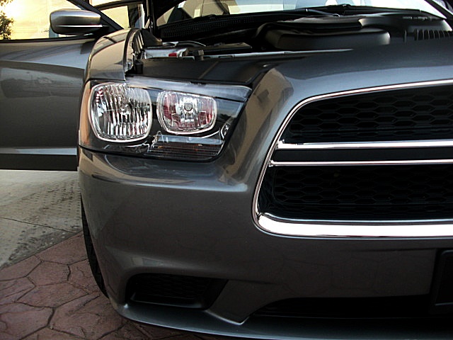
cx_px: 226
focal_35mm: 36
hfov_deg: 51.4
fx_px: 471
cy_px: 170
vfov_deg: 39.7
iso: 100
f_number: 2.8
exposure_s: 1/100
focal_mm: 6.3
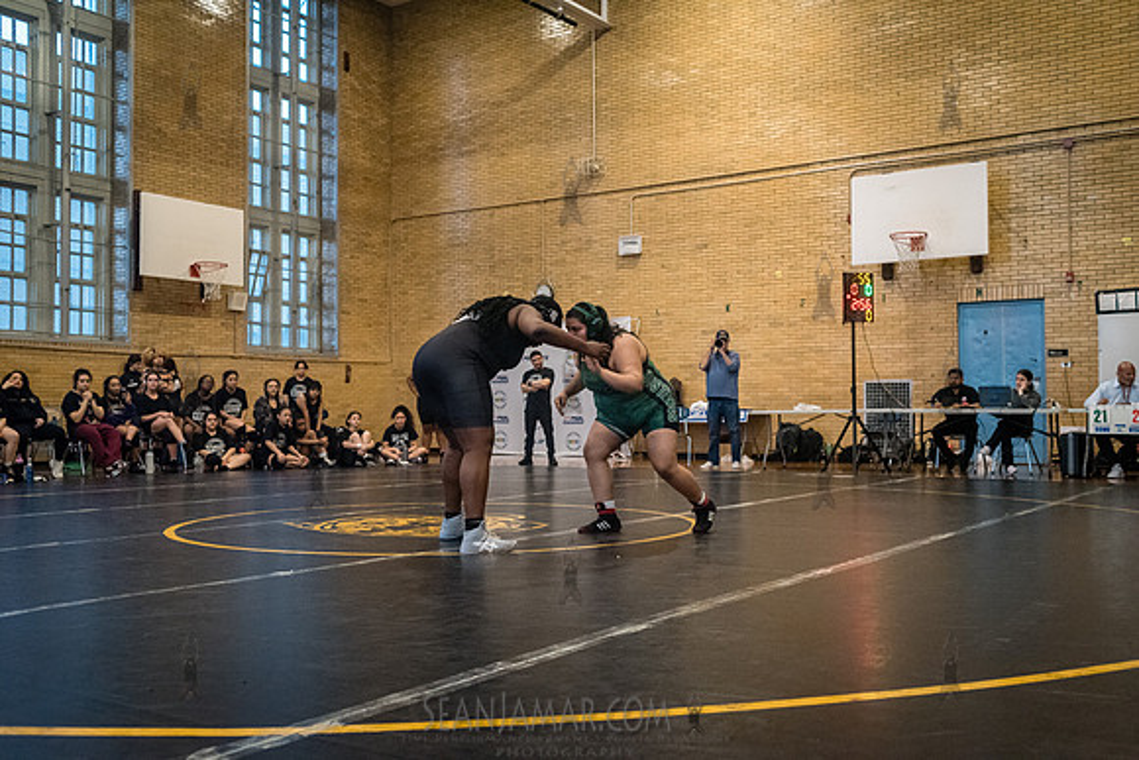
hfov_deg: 54.4
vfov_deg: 37.9
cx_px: 570
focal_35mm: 35
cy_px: 380
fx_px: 1108
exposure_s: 1/400
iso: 6400
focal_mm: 35
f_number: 4
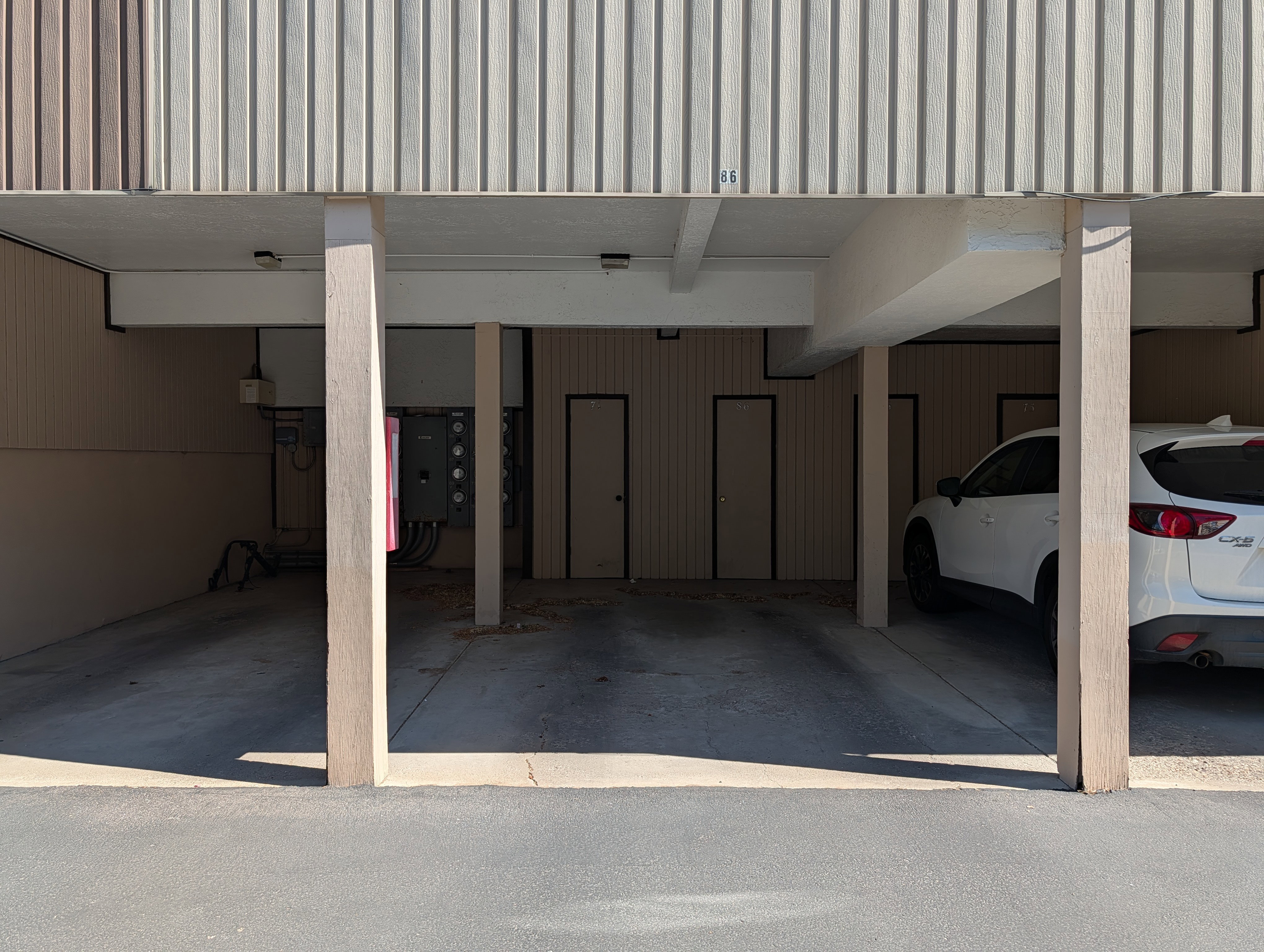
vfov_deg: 56.9
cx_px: 632
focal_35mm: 24
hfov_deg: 71.5
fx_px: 878
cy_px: 476
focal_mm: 6.9
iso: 24
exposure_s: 1/858
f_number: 1.68
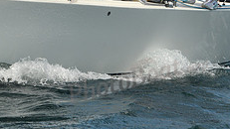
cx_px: 17
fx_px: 2647
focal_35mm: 434
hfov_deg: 5.0
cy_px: -60
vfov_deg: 2.8
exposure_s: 1/640
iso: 320
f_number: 9
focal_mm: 165
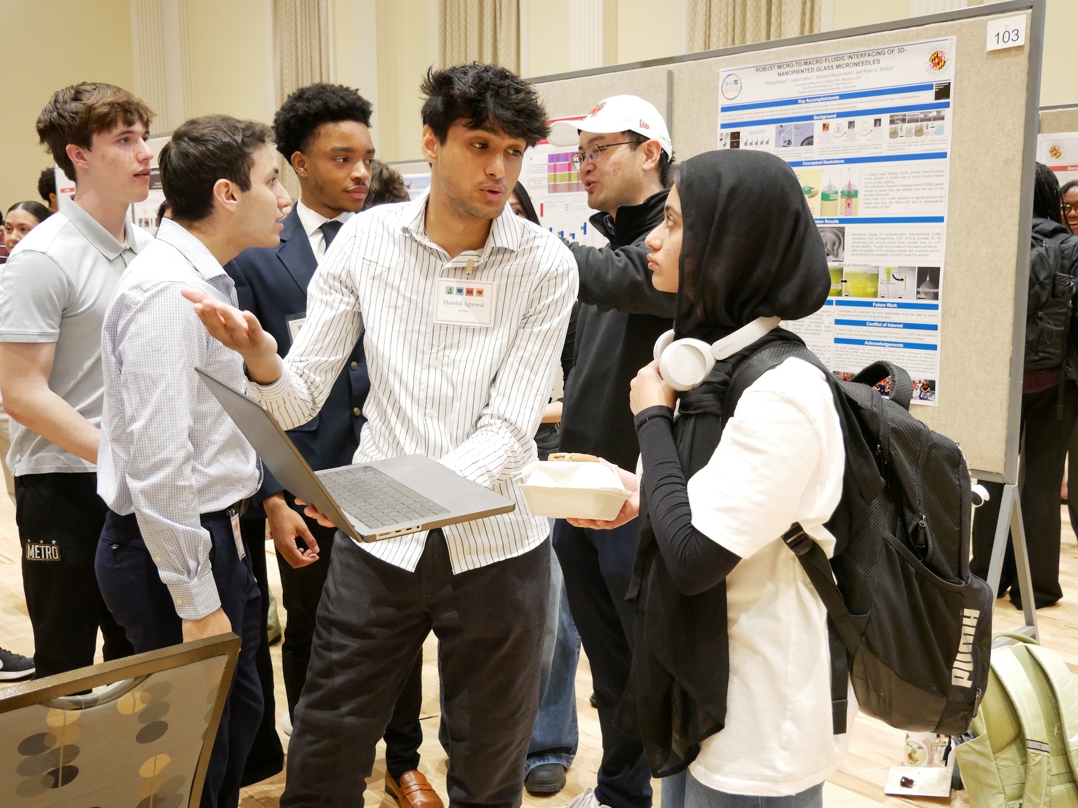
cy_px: 404
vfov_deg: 39.7
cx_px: 539
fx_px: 1121
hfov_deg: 51.4
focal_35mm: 36
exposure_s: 1/60
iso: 2000
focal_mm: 18
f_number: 3.9
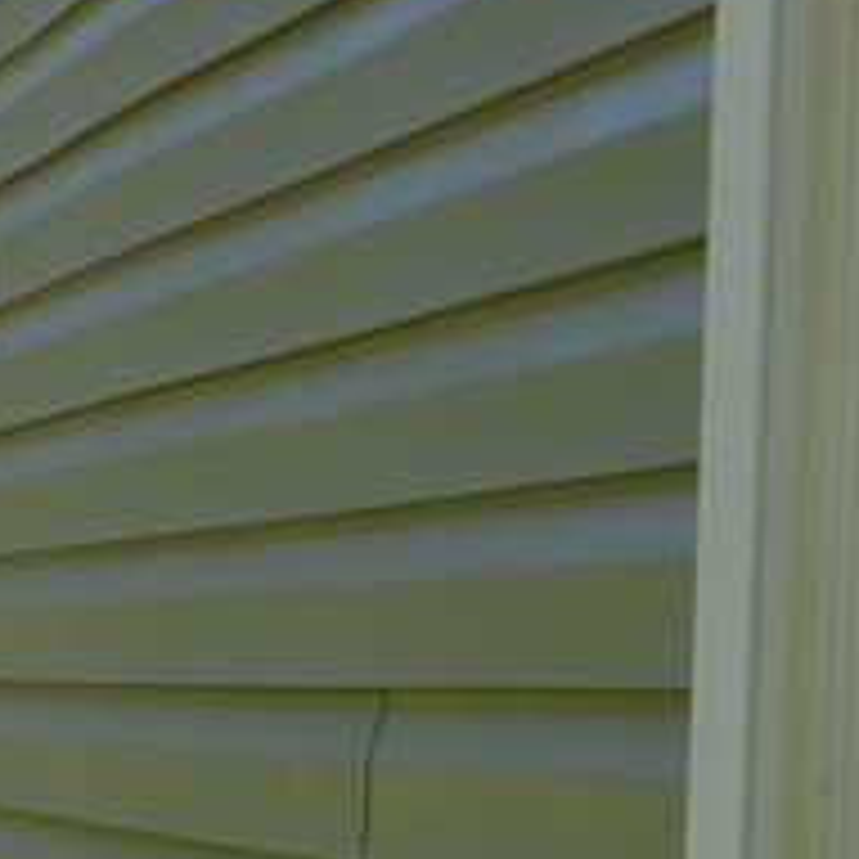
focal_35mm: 174
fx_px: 4885
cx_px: -1315
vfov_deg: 9.8
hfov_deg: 8.9
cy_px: 1194
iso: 200
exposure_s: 1/160
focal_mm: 24
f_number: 6.3
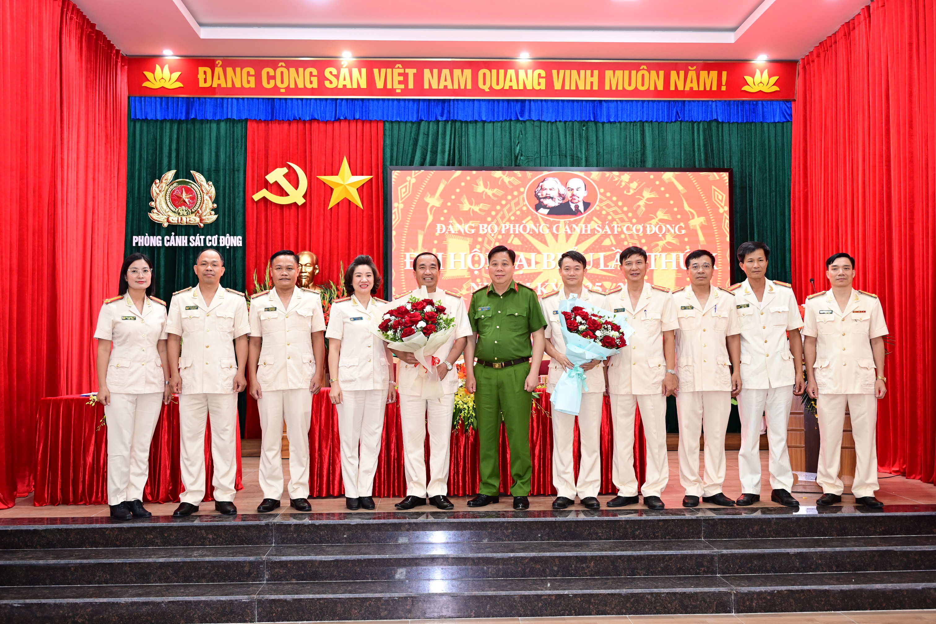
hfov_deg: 54.4
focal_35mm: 35
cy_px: 312
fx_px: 910
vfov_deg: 37.9
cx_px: 468
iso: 1600
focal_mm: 35
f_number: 4
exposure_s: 1/100
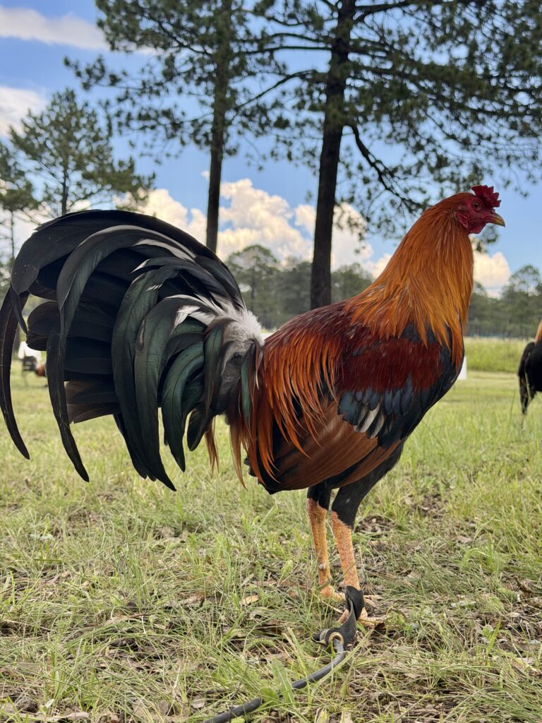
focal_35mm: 48
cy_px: 362
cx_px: 271
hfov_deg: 30.3
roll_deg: -3.6
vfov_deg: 39.7
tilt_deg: -1.6
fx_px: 1002
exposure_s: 1/1000
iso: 100
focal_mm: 6.76
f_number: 1.78
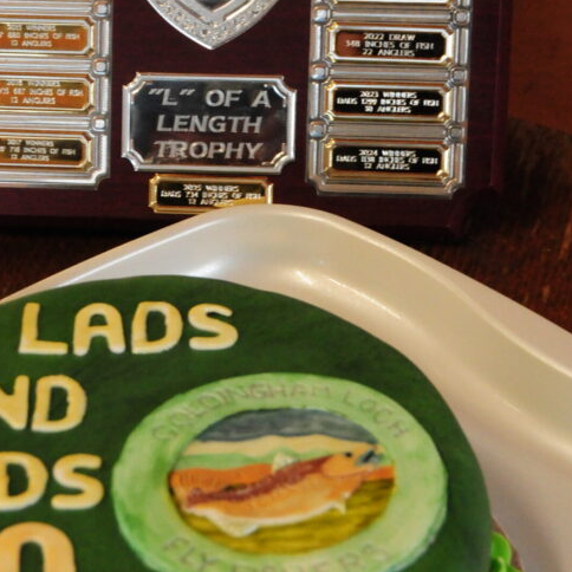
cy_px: 238
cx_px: 161
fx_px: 2169
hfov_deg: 15.0
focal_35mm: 116
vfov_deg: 15.0
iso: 2000
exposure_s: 1/60
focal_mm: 38
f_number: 5.6
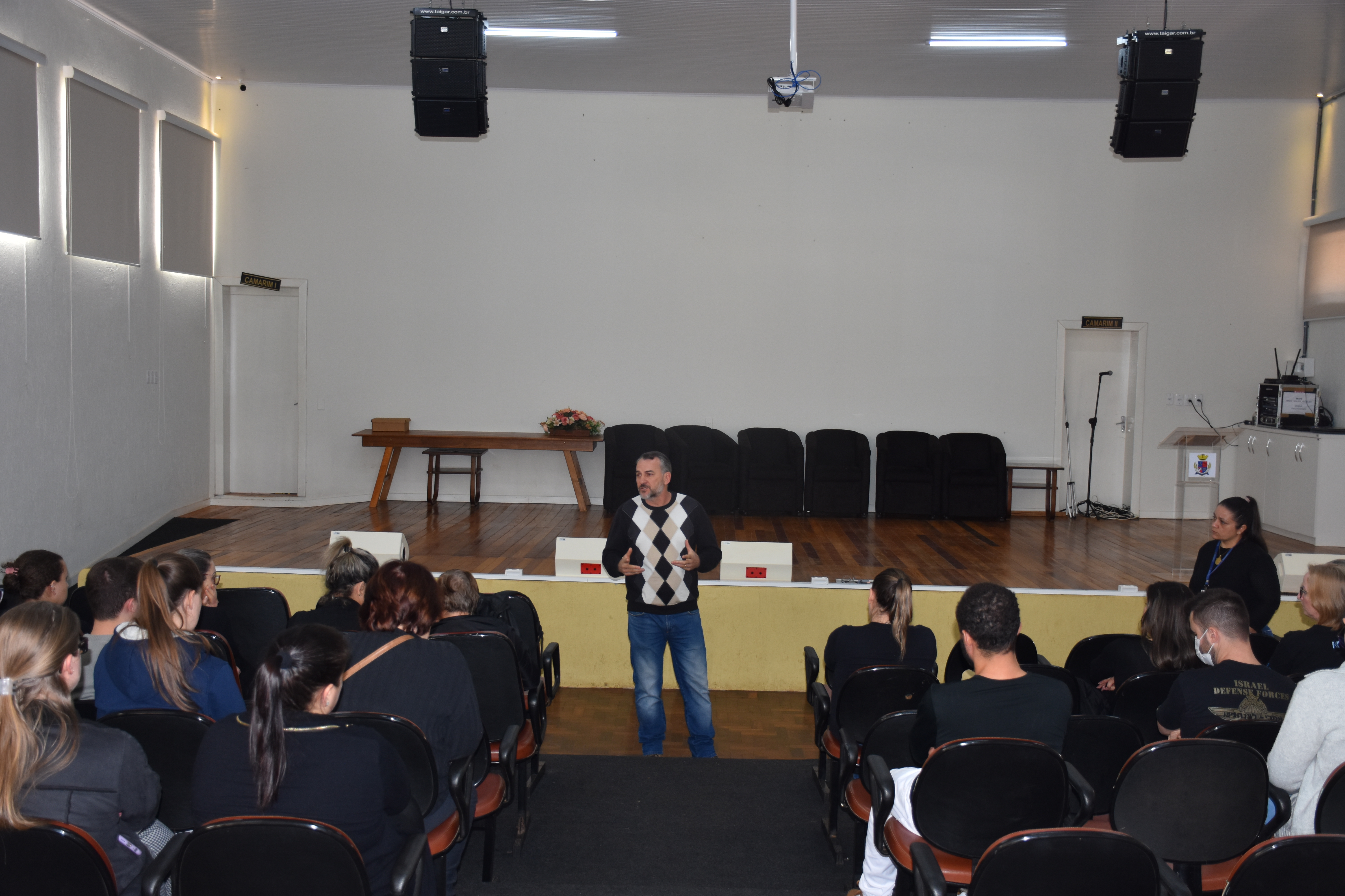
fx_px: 1513
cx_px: 672
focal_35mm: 40
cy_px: 448
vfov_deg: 33.0
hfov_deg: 47.9
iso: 400
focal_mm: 27
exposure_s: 1/60
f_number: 4
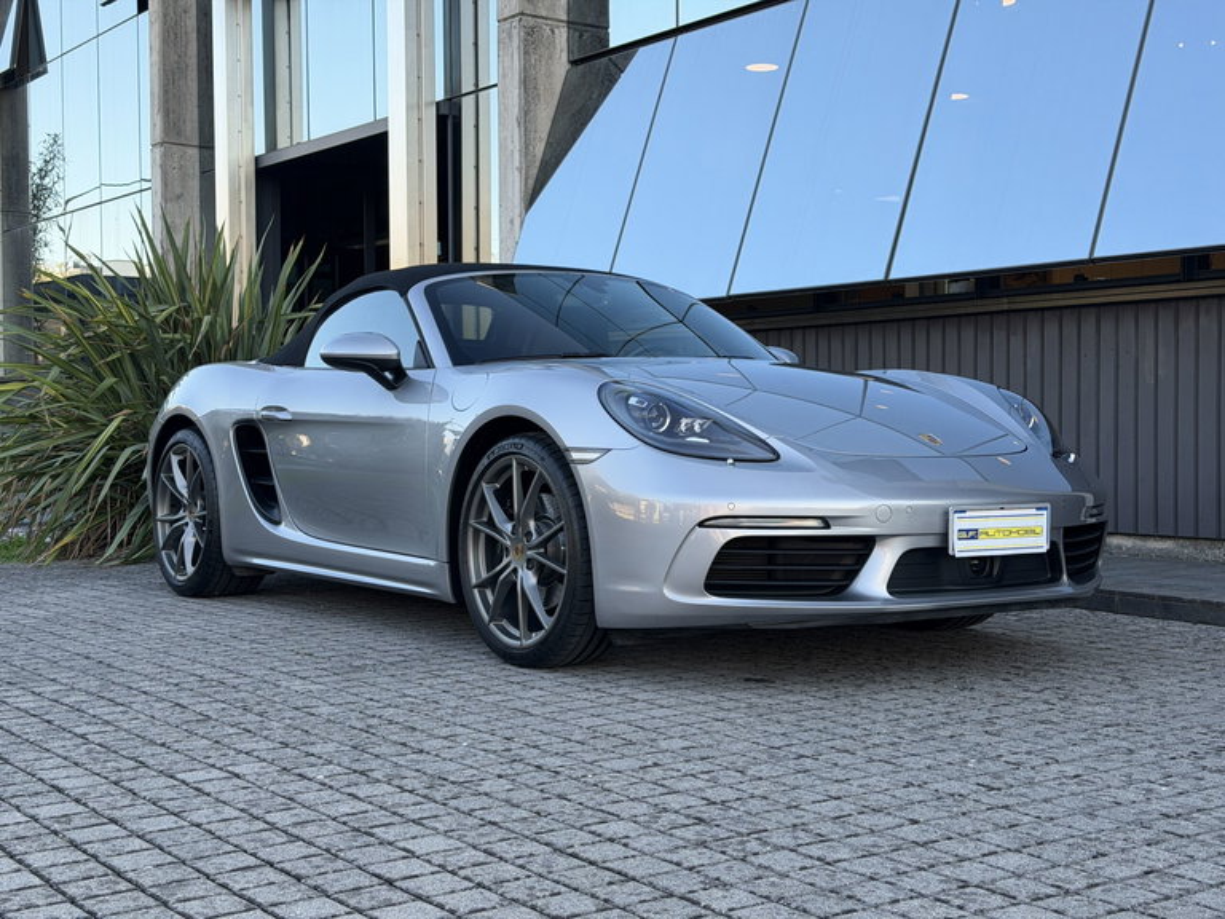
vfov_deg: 30.3
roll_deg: +0.1
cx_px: 612
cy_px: 460
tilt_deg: -1.1
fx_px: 1699
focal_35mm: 48
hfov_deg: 39.7
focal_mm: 6.76
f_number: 1.78
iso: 80
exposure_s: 1/574
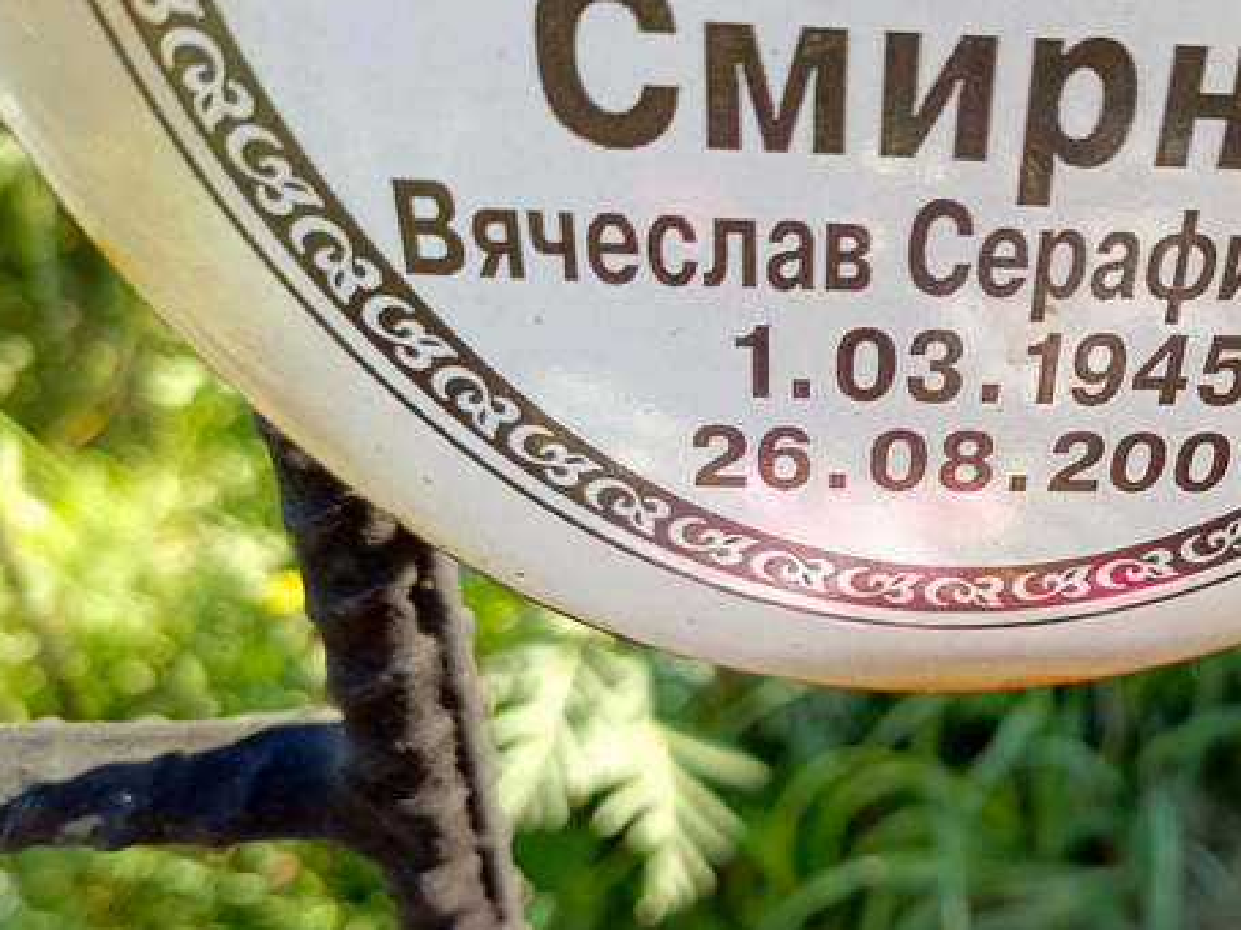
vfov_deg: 32.8
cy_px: 535
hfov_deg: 40.8
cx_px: 1026
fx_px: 1577
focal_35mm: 44
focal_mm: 4.76
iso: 112
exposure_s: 1/176
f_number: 1.69
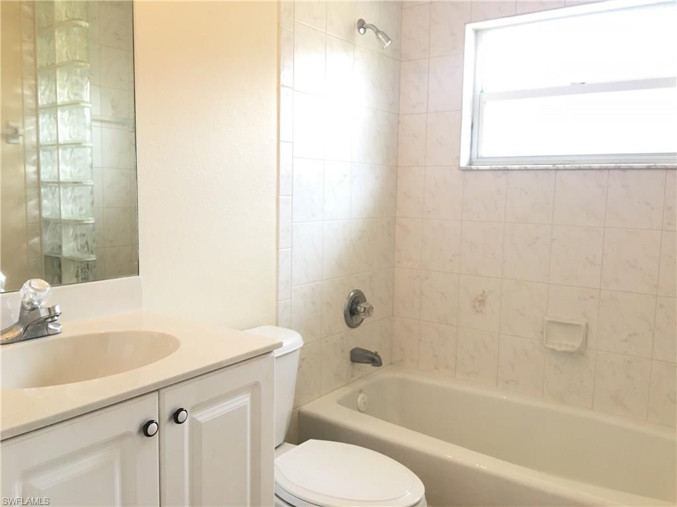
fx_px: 567
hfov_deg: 61.7
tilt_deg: -5.3
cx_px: 338
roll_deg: -1.5
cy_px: 254
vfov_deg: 48.2
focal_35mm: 29
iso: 50
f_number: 2.2
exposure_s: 1/15
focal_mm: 4.15
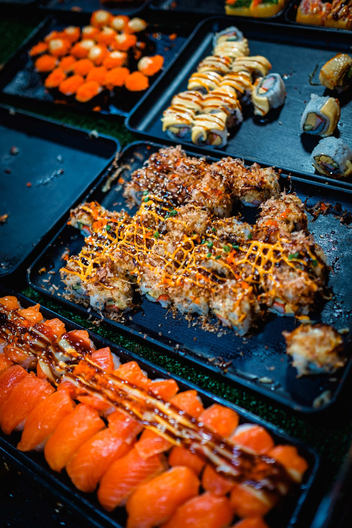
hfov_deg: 37.9
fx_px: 513
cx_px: 176
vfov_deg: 54.4
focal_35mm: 35
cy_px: 264
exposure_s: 1/80
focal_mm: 23
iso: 200
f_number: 1.4
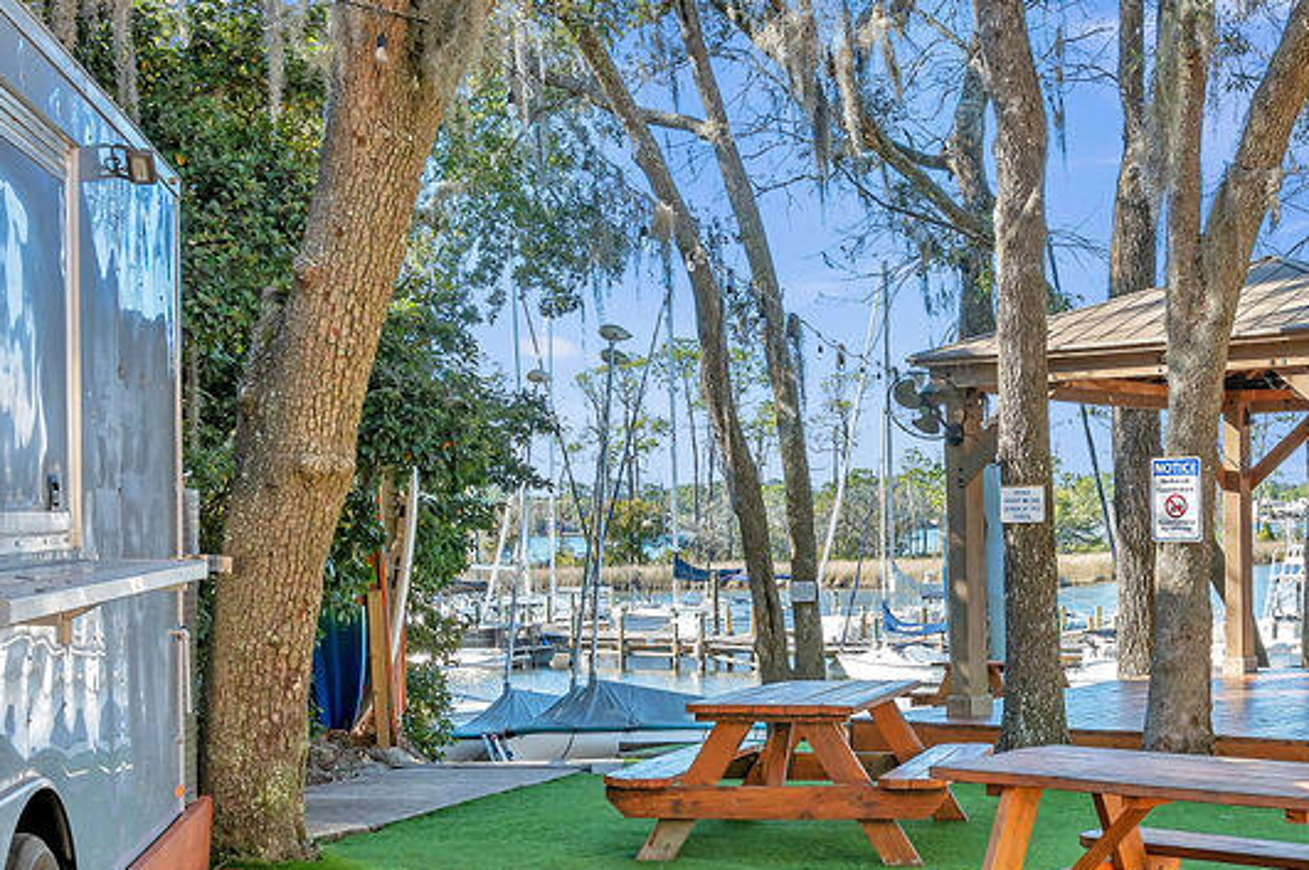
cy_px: 558
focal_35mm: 54
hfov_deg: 36.5
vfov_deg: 24.9
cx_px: 880
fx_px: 1962
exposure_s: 1/200
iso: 400
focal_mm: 28
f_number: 8
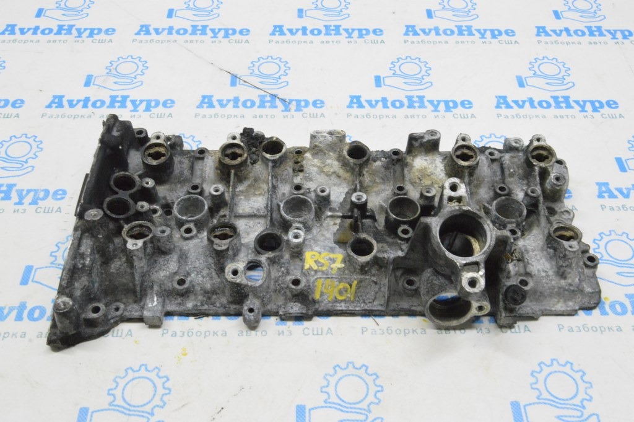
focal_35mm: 39
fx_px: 686
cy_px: 211
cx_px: 317
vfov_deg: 34.2
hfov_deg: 49.6
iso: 6400
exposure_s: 1/20
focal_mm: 26
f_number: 20
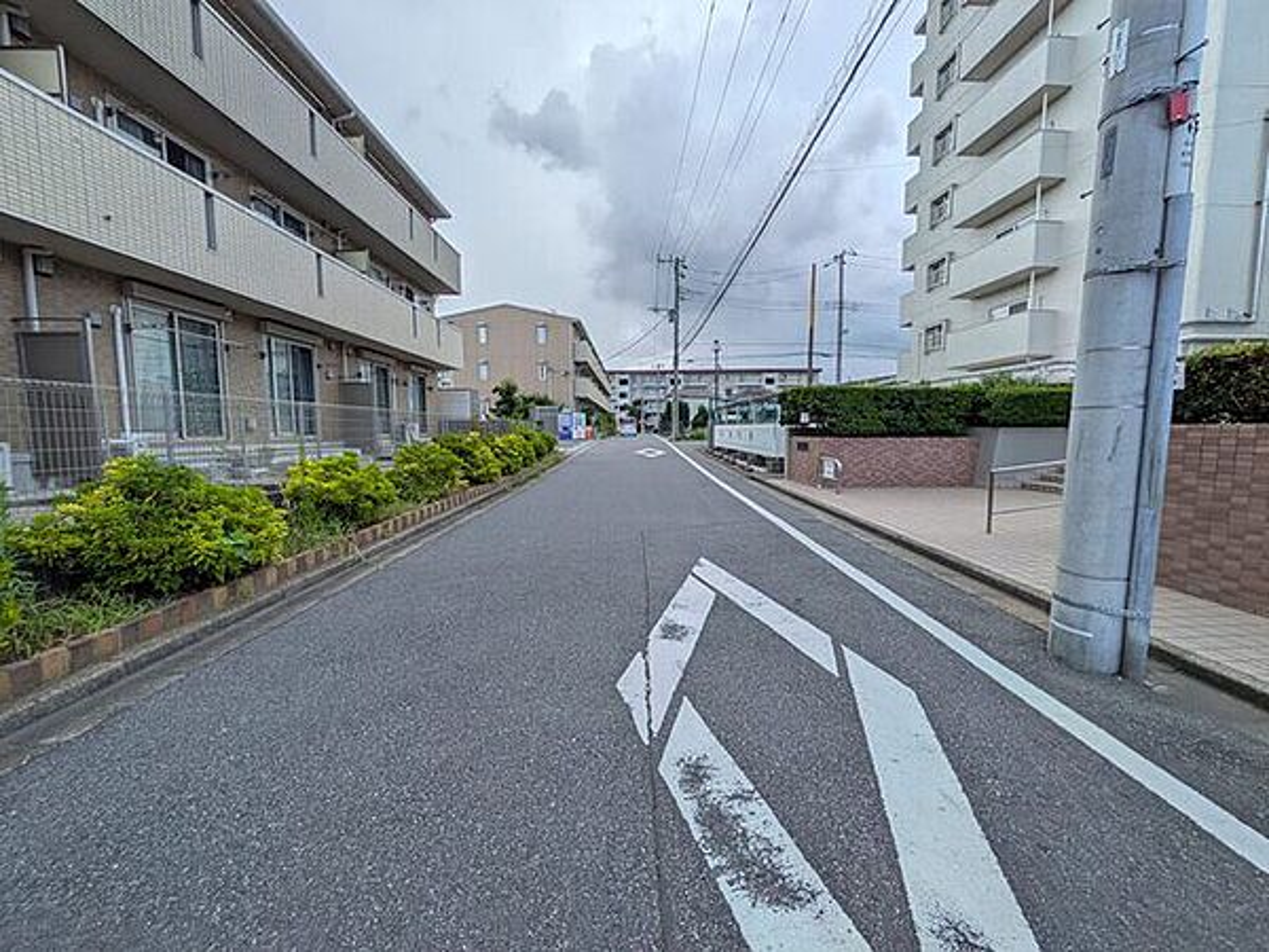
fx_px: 513
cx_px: 634
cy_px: 476
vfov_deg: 85.7
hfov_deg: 102.1
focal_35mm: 14
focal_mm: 1.83
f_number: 2.2
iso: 51
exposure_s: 1/2604
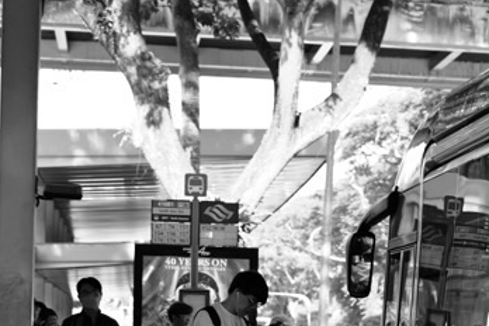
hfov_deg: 12.8
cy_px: 523
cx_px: 527
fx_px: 2146
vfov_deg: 8.5
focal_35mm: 158
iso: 100
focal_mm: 43
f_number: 2.8
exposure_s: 1/160
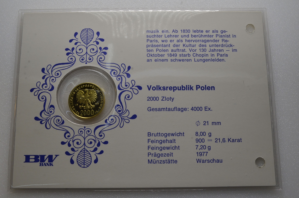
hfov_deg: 49.6
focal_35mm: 39
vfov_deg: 34.1
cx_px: 150
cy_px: 99
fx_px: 323
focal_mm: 26
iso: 400
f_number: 14
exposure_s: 1/250
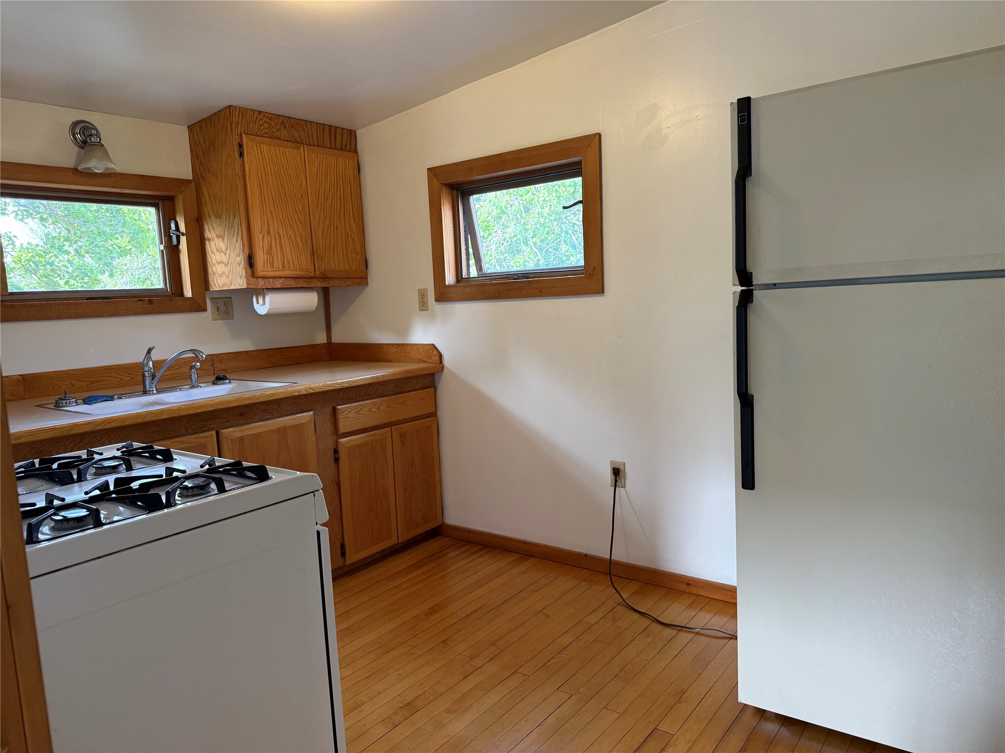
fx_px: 697
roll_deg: +2.8
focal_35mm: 24
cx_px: 502
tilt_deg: -6.4
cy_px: 376
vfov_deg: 56.8
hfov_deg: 71.6
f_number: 1.78
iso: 200
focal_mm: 6.76
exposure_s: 1/60
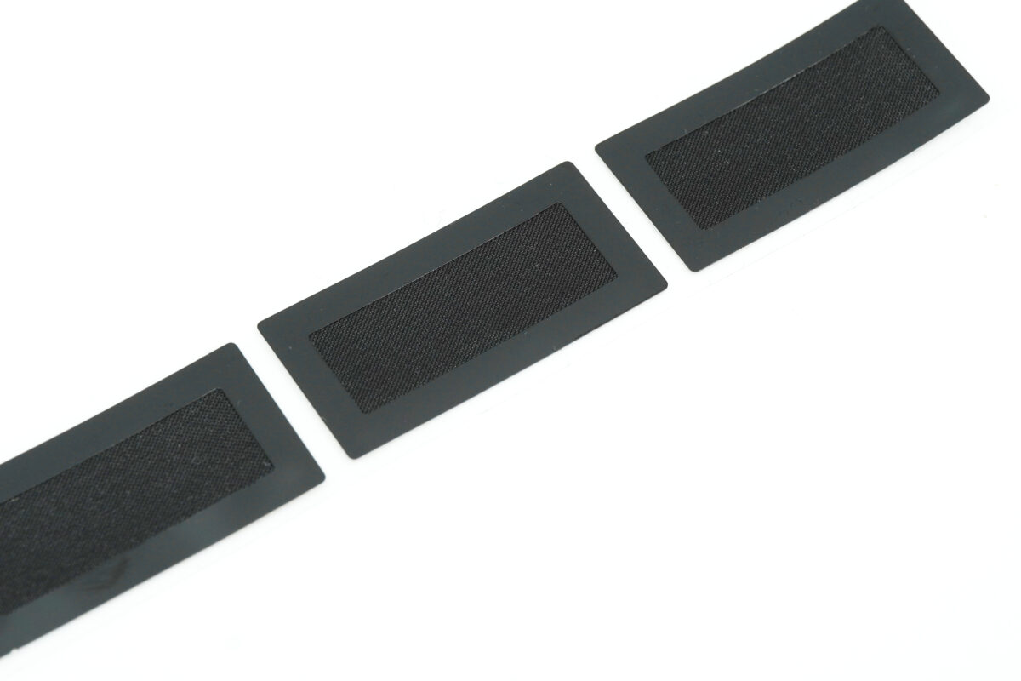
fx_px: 2978
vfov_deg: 13.0
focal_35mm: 105
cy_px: 340
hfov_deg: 19.5
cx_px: 510
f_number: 9
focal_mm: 70
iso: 250
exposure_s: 1/80
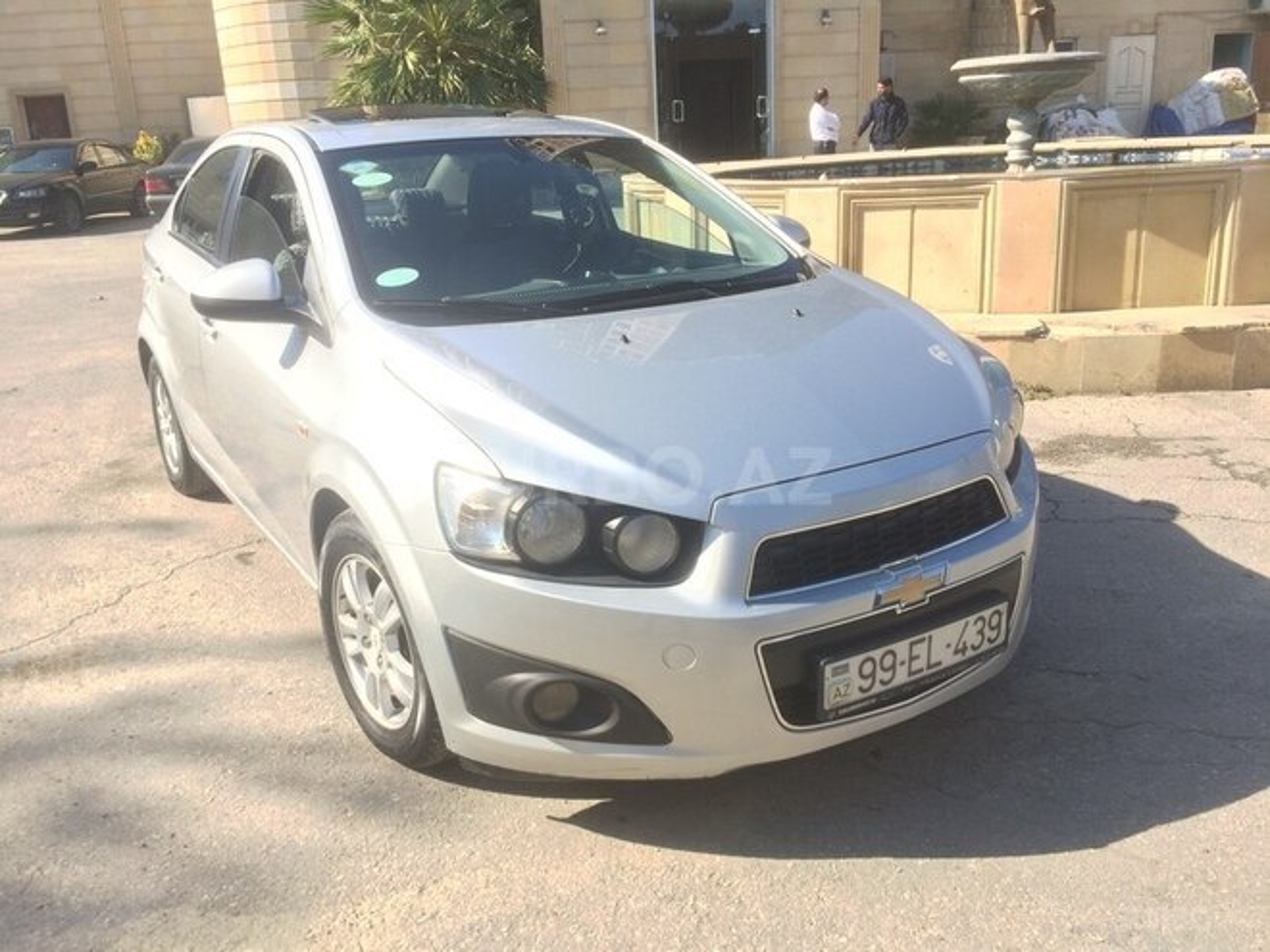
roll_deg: +2.4
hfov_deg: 61.7
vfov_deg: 48.2
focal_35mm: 29
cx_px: 635
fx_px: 1064
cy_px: 476
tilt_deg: -19.0
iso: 32
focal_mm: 4.15
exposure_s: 1/672
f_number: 2.2
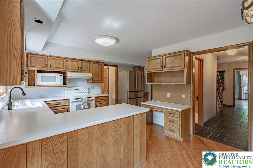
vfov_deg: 73.7
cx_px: 126
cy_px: 84
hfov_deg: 96.8
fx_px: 112
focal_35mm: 16
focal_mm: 16
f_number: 4
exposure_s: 1/800
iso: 1250
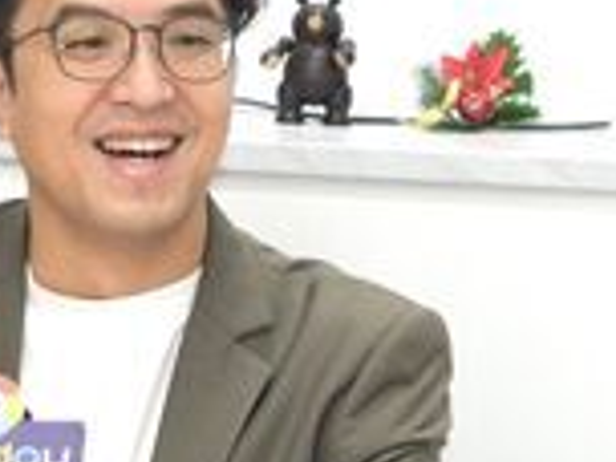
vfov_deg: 9.5
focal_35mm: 157
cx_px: -32
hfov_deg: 12.4
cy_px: 274
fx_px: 2794
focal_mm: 41.4
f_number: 2.8
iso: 1000
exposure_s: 1/200
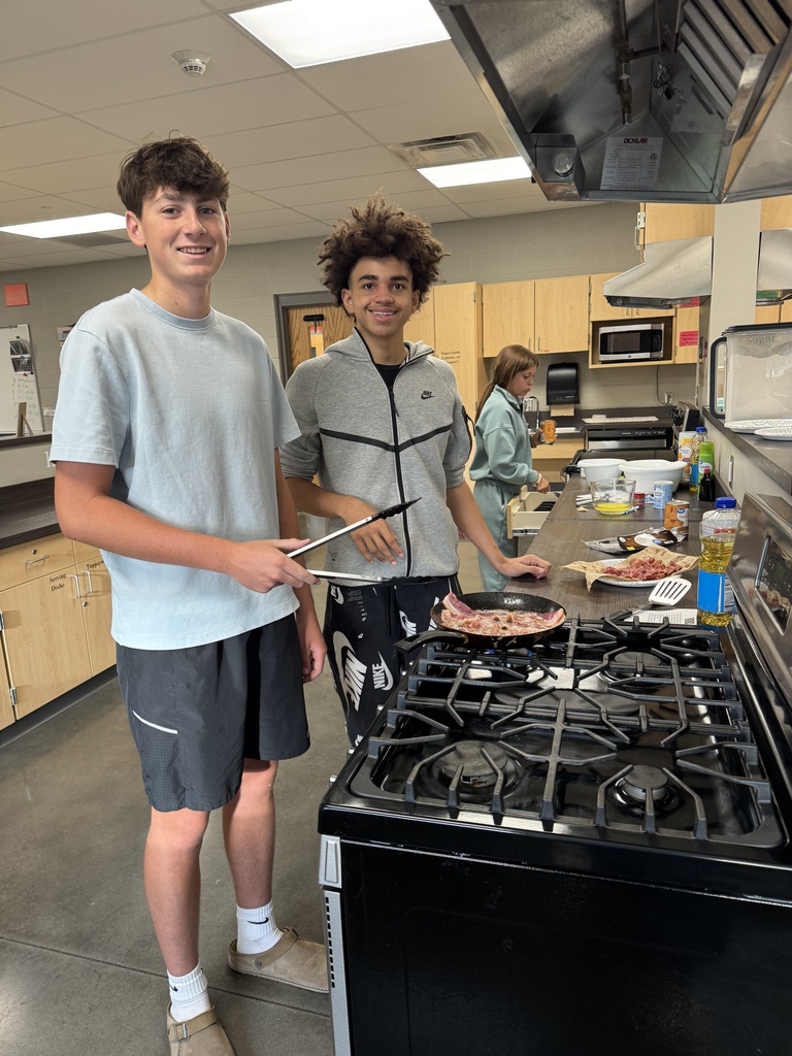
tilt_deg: -11.9
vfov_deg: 71.6
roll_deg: +3.7
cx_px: 396
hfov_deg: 56.8
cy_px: 528
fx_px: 732
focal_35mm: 24
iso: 200
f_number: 1.78
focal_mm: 6.76
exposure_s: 1/60
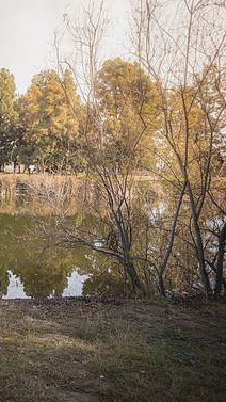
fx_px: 309
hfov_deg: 31.7
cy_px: 202
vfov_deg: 66.1
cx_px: -62
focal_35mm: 29
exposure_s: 1/1600
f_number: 2.8
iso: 250
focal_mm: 18
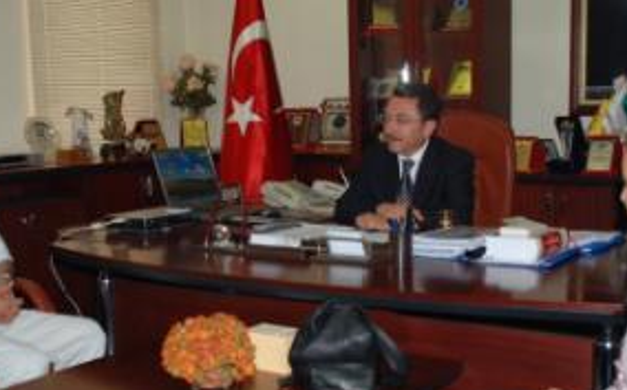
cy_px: 223
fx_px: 990
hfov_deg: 35.1
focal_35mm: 58
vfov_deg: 22.3
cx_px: 291
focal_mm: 24
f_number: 4
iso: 320
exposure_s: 1/60
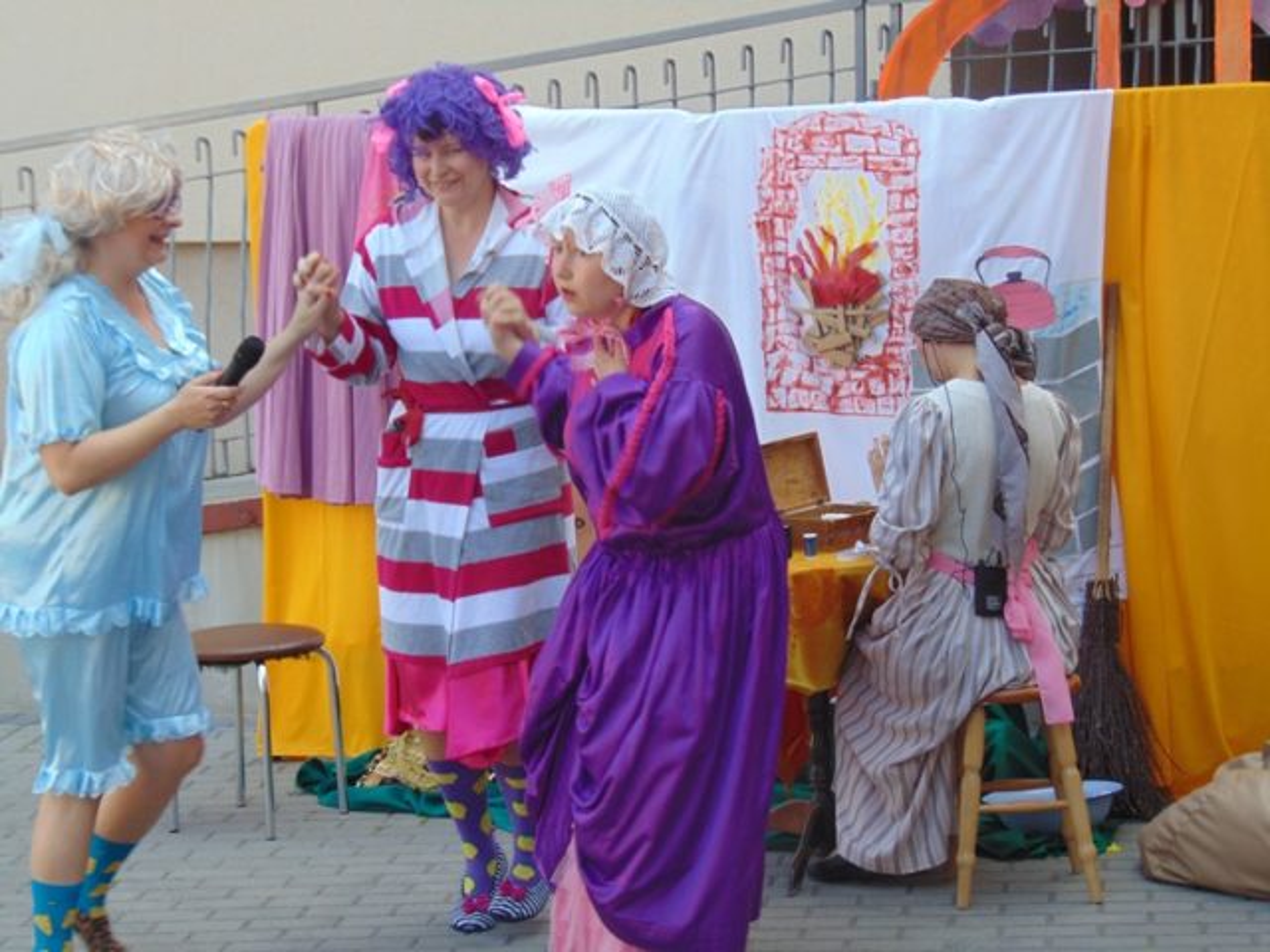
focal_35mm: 108
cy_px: 476
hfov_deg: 18.2
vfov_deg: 13.7
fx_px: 3962
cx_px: 635
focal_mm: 19.4
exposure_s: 1/100
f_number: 3.9
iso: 100
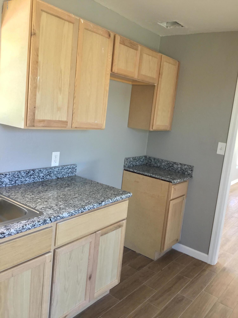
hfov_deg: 45.4
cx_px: 119
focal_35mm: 31
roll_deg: -7.2
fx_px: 284
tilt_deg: -8.7
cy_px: 159
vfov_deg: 58.4
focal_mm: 3.3
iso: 64
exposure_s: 1/30
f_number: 2.4
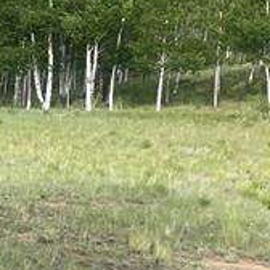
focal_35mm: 135
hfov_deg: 10.6
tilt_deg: -4.3
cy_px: 112
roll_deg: -1.2
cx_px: -424
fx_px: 1191
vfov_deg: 12.9
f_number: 1.6
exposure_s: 1/2012
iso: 32
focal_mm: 5.1
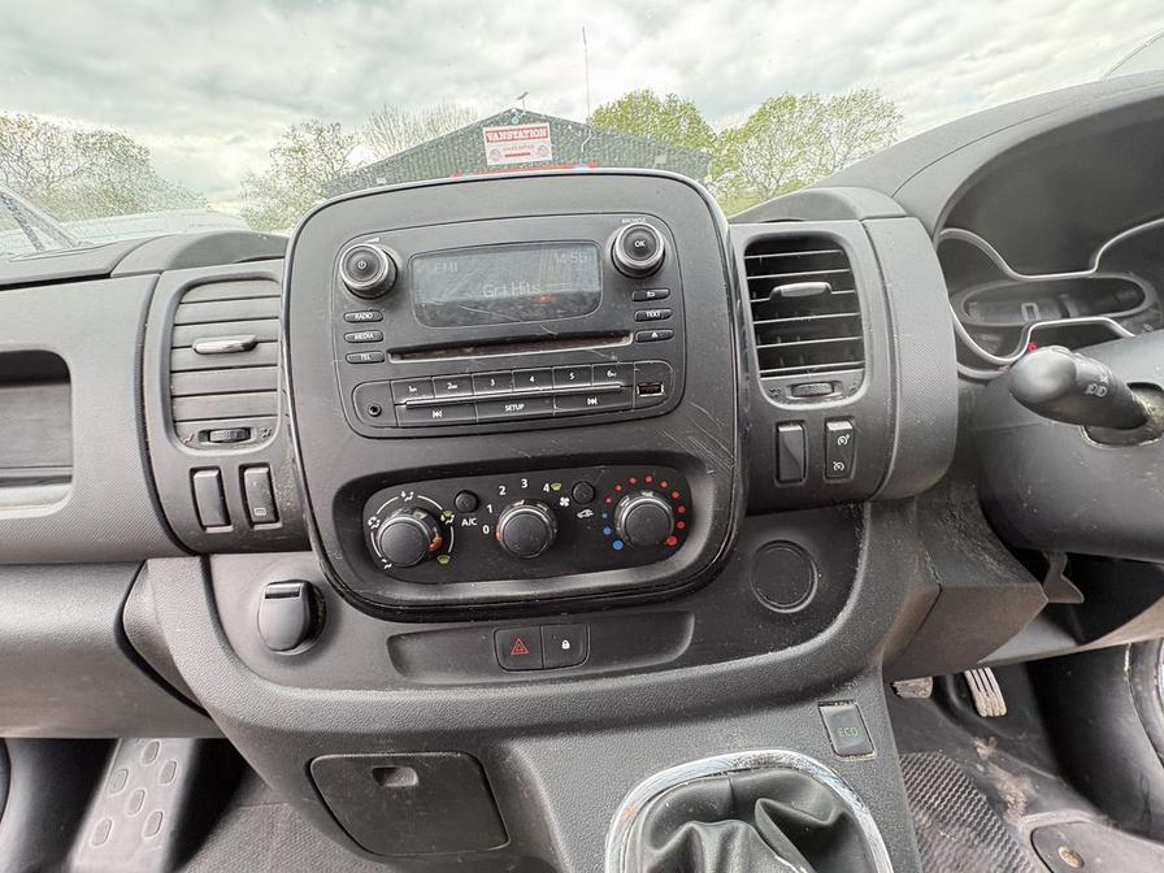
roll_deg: +0.2
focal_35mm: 14
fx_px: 471
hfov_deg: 102.1
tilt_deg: -22.8
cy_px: 436
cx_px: 582
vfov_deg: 85.7
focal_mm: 2.22
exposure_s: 1/99
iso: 125
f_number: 2.2
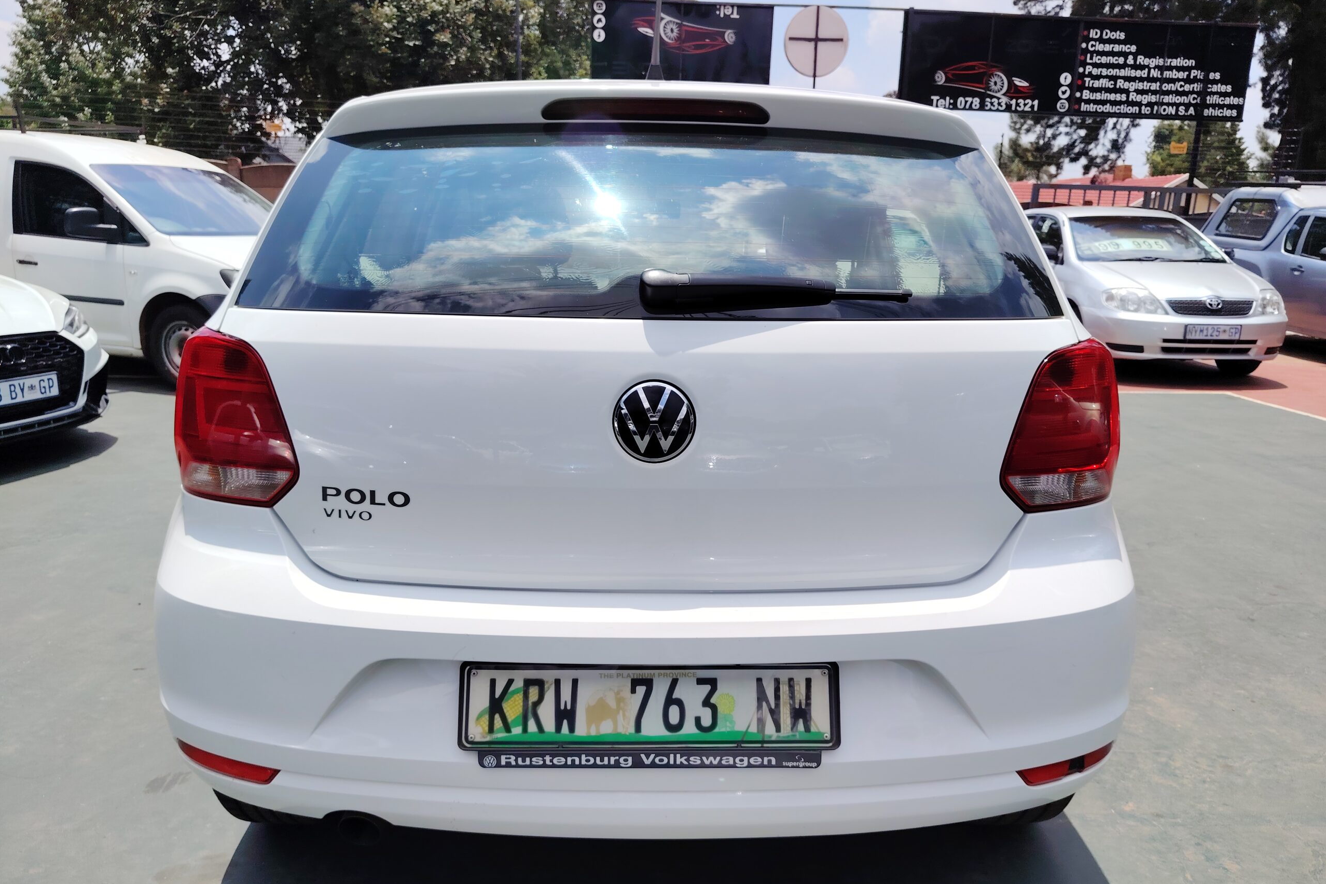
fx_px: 921
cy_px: 488
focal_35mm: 25
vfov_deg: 51.2
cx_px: 663
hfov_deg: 71.5
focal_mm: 5.25
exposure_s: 1/1380
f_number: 1.75
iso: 100
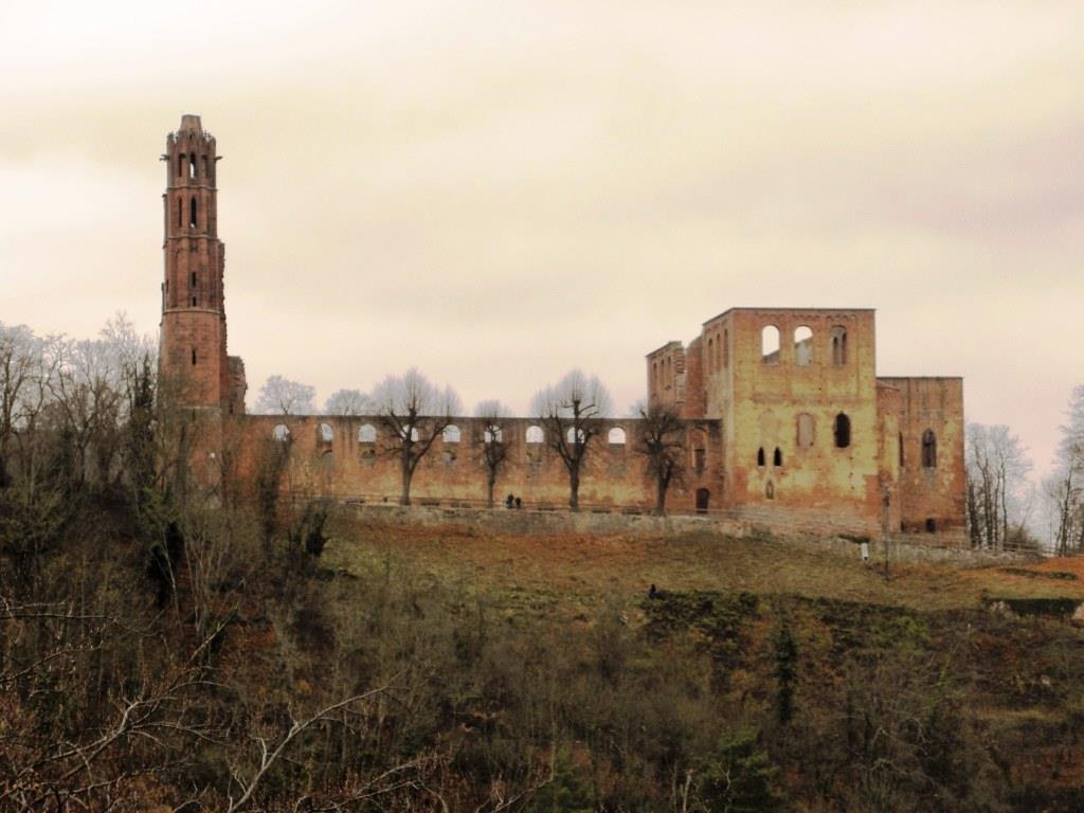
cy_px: 406
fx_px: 3382
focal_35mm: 108
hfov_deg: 18.2
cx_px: 542
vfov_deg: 13.7
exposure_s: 1/125
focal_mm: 19.25
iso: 64
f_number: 4.2
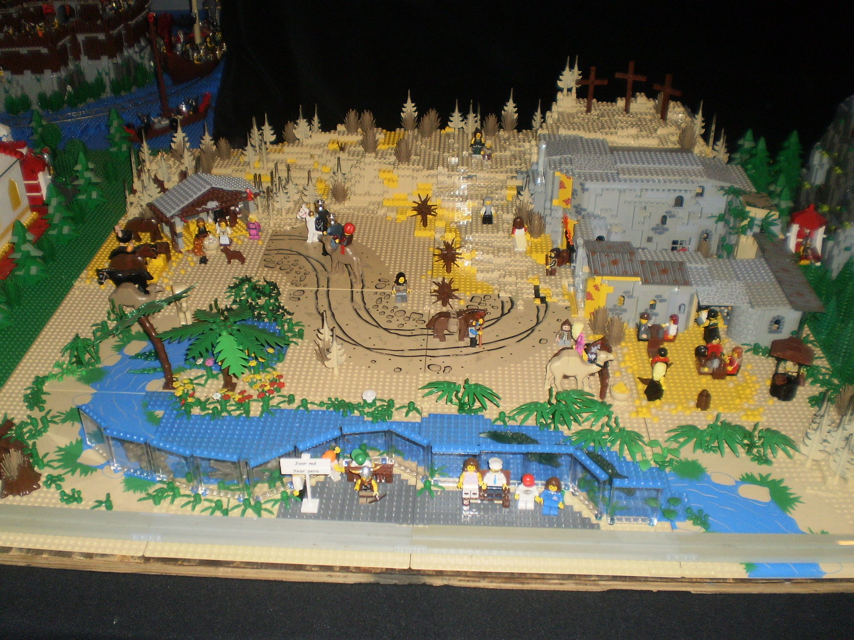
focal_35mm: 36
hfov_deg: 51.4
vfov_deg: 39.7
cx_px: 427
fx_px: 888
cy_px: 320
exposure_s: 1/30
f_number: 3.1
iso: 125
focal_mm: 6.3
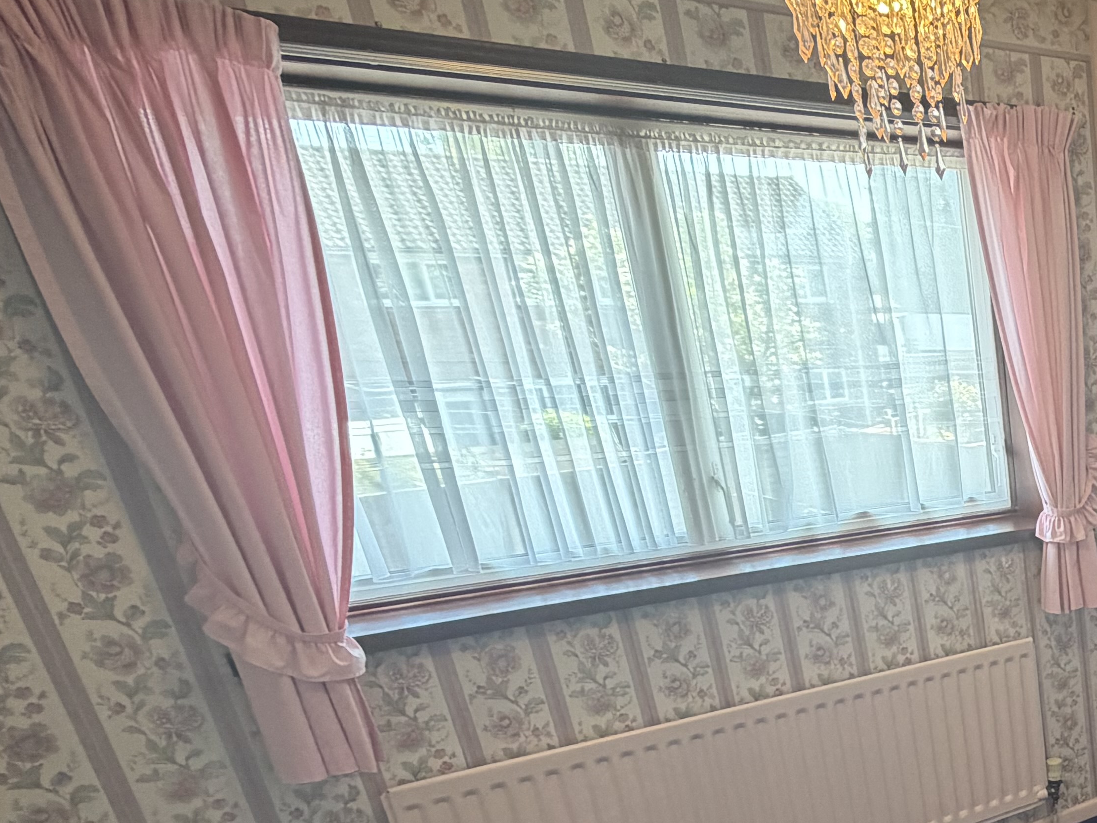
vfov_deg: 36.3
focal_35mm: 36
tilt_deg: -23.1
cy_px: 794
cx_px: 1291
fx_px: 1141
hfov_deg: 38.9
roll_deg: +1.4
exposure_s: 1/50
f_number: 2.2
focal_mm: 2.22
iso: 200
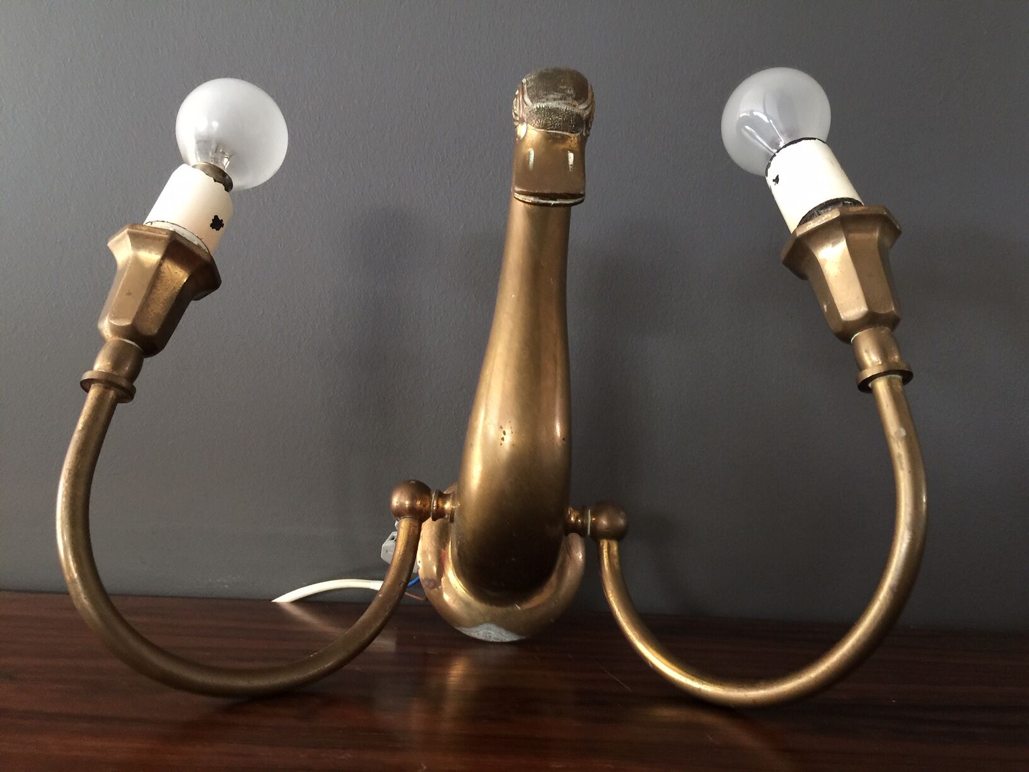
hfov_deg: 61.7
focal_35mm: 29
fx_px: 862
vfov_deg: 48.2
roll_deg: -3.2
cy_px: 386
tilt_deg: +2.8
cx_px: 514
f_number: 2.2
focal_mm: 4.15
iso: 64
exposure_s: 1/4
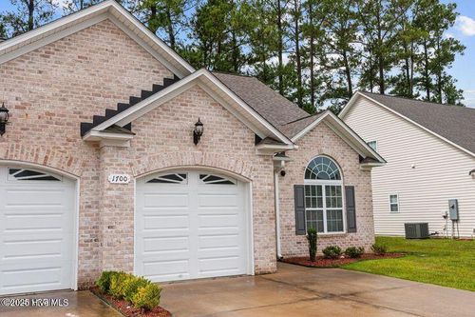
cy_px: 158
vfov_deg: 37.8
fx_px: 462
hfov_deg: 54.5
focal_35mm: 35
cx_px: 238
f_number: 11
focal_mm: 35
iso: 400
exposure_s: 1/500
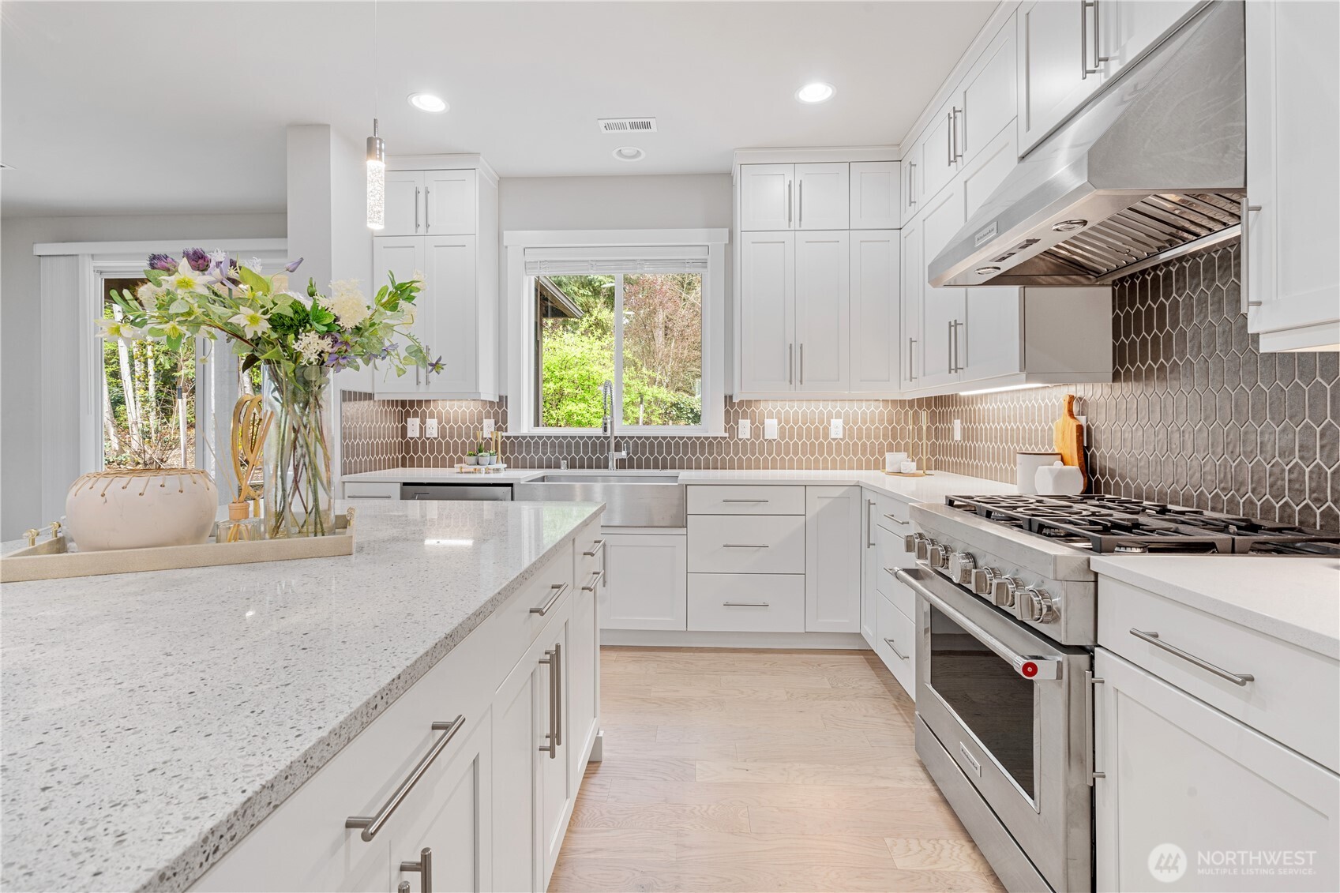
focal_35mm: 16
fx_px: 595
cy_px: 446
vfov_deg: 73.7
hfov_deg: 96.7
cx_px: 670
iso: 100
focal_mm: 16
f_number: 11
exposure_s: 1/3
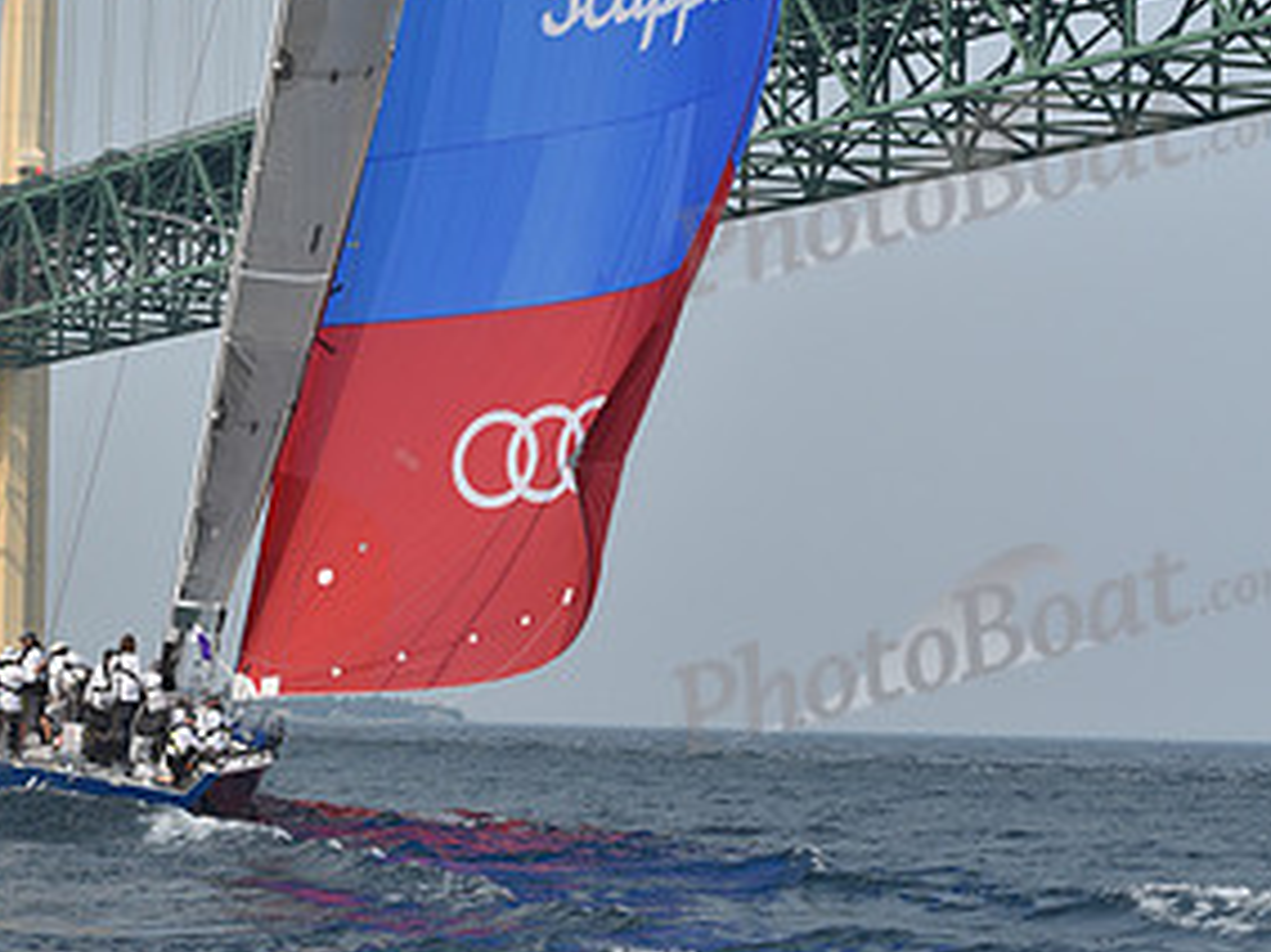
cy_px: 13
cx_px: 442
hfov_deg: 14.3
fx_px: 5065
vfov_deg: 10.7
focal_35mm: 138
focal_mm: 70
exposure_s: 1/1250
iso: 250
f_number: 8
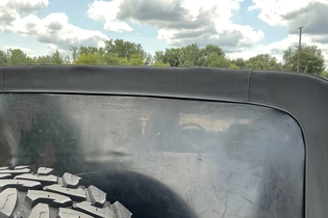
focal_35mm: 37
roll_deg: +1.0
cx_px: 154
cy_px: 138
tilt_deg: -8.0
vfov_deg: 35.7
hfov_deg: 51.9
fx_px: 337
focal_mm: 3
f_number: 1.8
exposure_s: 1/346
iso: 25
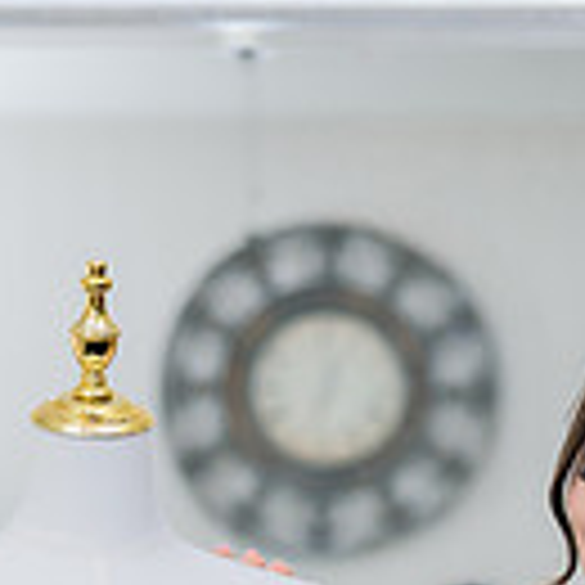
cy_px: 754
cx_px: 346
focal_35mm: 189
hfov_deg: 9.3
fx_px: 3614
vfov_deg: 9.1
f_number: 2
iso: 800
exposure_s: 1/200
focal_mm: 50
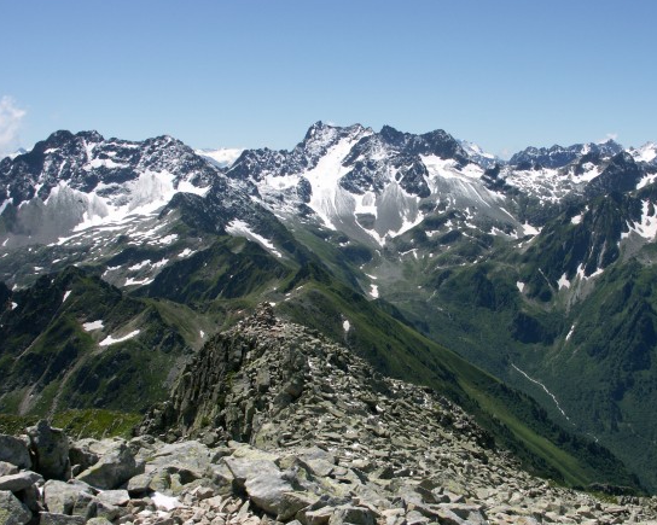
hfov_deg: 41.9
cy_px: 301
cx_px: 370
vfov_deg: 34.1
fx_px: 855
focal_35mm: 44
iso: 64
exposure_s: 1/320
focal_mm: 8.91
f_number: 8
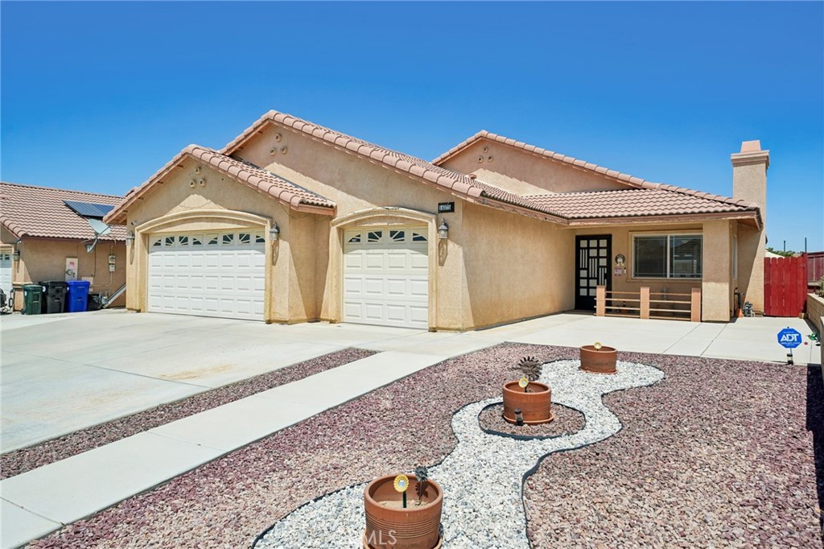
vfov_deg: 53.1
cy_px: 274
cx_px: 412
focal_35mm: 24
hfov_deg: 73.8
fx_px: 549
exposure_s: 1/640
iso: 100
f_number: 8
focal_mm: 24
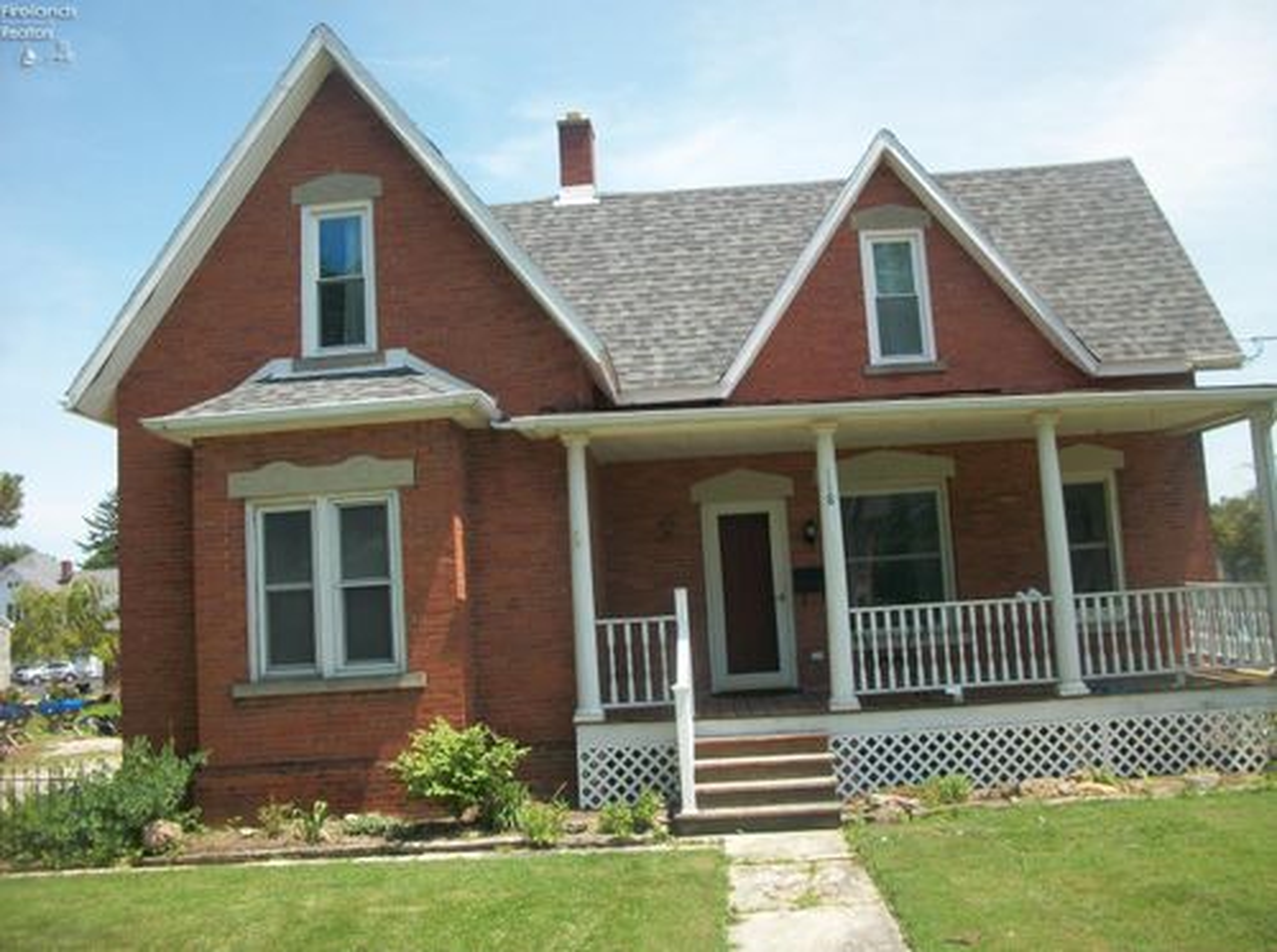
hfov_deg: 56.9
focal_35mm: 32
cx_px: 638
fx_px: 1178
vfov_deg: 44.0
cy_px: 476
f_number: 8.8
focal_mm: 5.7
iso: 80
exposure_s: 1/100
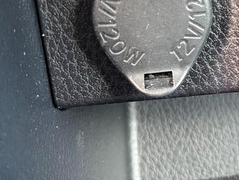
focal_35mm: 102
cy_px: 20
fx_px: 705
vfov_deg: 14.4
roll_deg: -1.0
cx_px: 314
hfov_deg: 17.9
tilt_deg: -33.1
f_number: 1.6
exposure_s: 1/58
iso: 200
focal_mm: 5.96
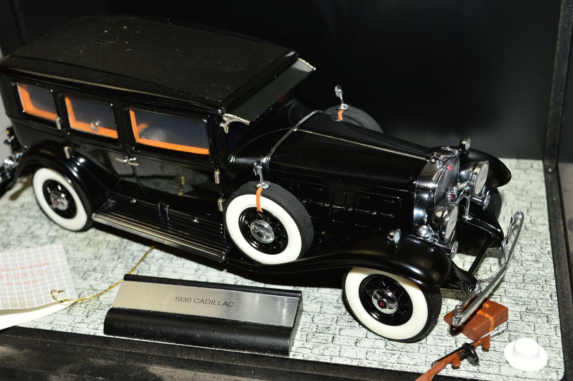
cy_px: 200
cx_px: 257
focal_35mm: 50
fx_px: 795
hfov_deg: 39.6
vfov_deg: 26.9
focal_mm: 30
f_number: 8
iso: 100
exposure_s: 1/60
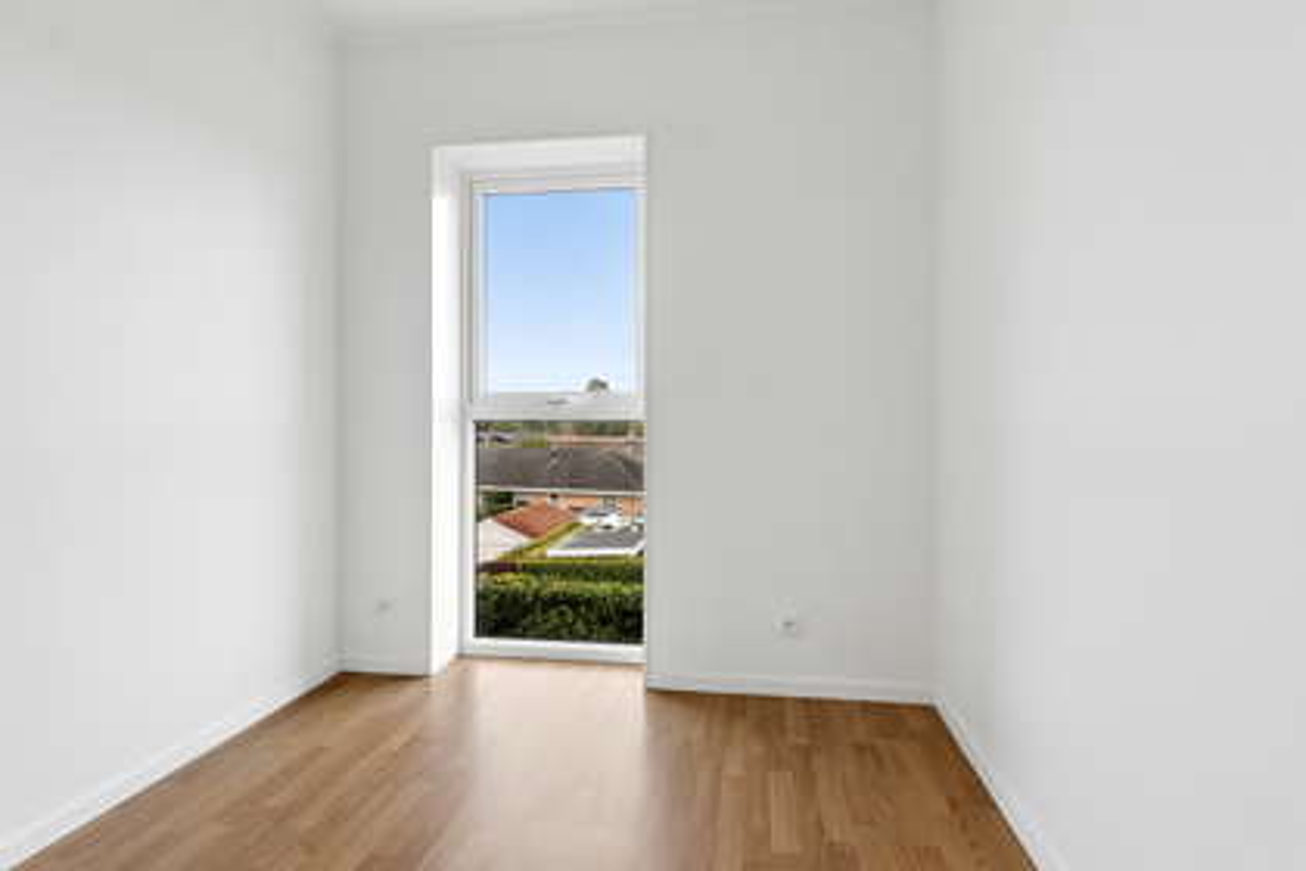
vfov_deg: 67.4
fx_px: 653
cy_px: 436
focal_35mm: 18
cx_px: 653
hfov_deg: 90.0
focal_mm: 12
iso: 200
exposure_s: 1/30
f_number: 8
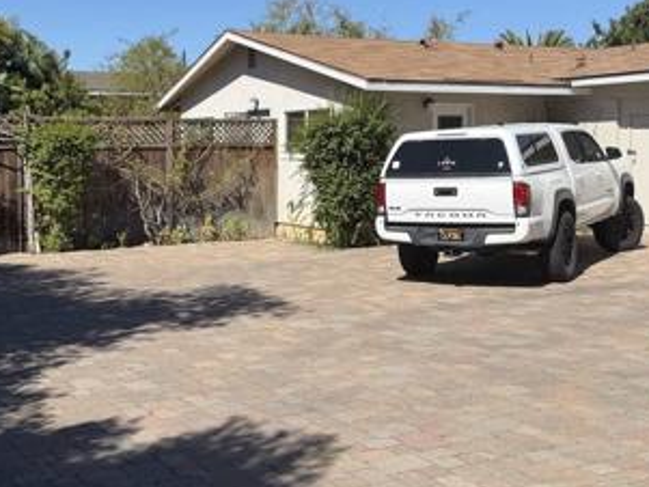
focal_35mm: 51
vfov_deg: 28.4
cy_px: 159
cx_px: 265
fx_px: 957
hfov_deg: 37.4
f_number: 1.78
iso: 80
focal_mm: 6.76
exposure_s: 1/5714
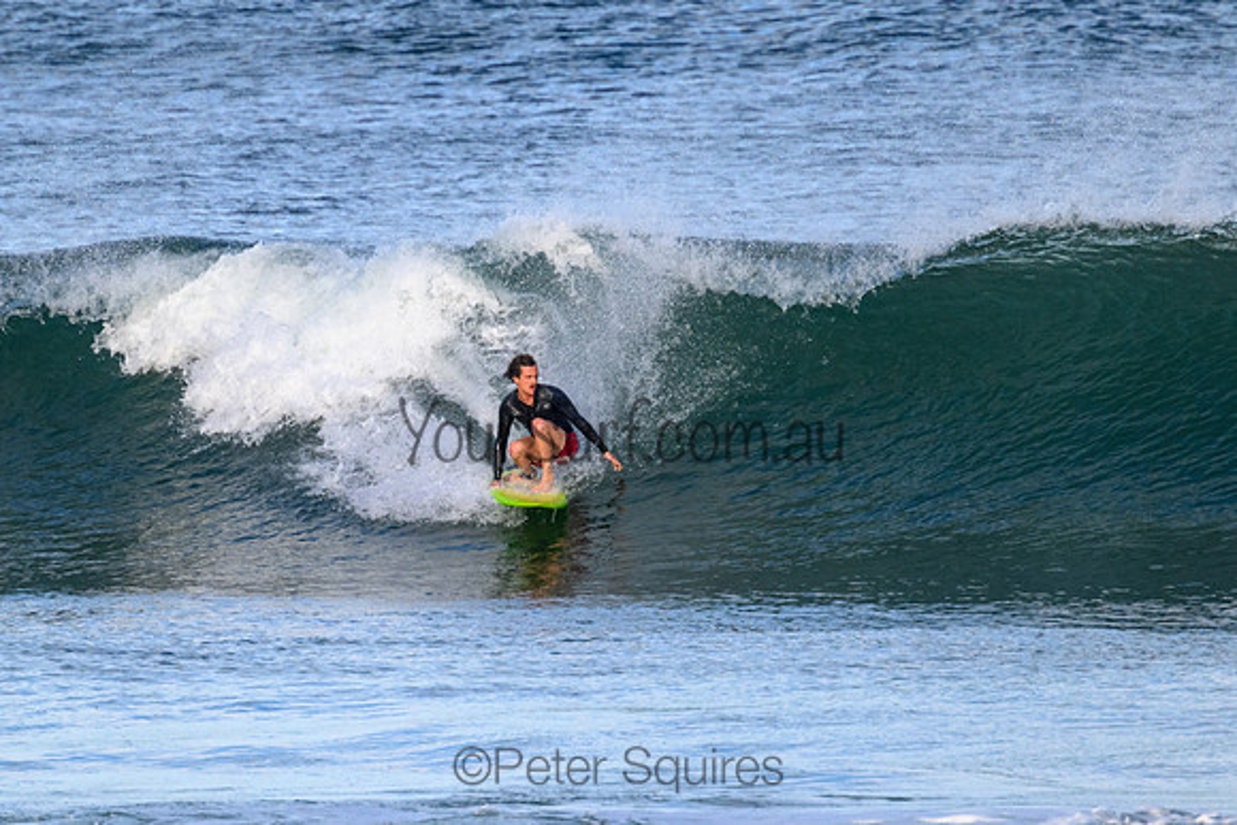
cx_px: 574
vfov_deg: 1.5
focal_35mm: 930
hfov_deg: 2.2
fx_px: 31972
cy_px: 404
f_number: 11
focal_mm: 800
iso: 2200
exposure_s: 1/2000
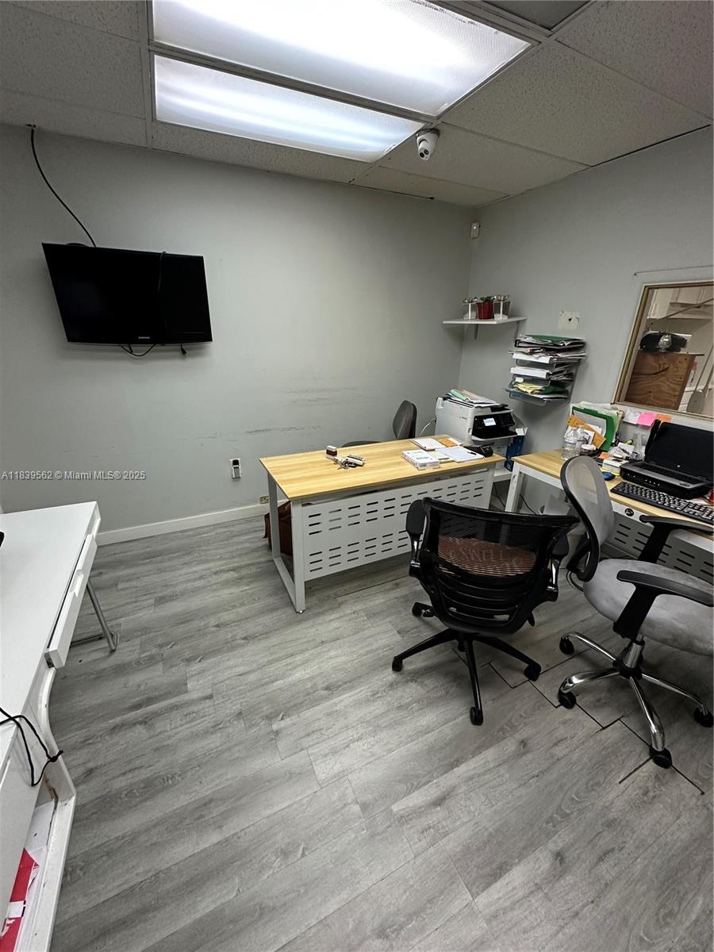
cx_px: 357
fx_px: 385
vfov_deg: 102.1
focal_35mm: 14
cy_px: 476
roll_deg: -1.0
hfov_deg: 85.7
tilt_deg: -21.6
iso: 320
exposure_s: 1/120
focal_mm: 2.22
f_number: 2.2
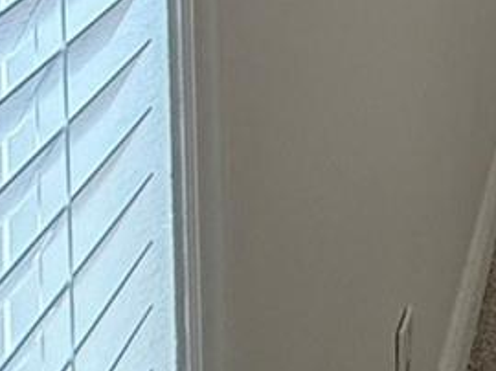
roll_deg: -0.7
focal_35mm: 83
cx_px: 1381
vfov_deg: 14.1
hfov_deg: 12.6
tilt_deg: -1.7
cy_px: -432
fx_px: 1188
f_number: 2.2
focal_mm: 2.22
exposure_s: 1/120
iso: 250
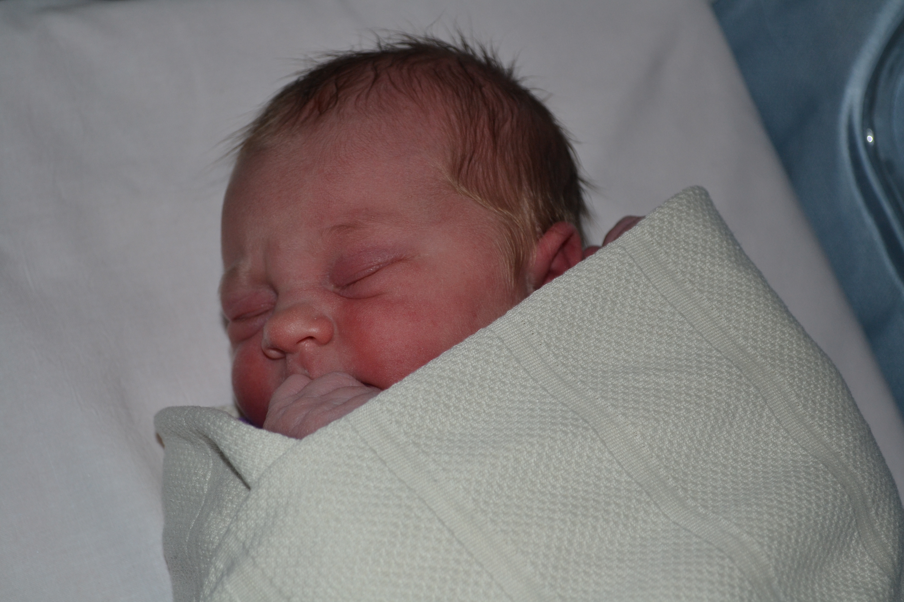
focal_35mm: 60
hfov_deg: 33.4
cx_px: 452
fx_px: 1507
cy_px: 301
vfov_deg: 22.6
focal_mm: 40
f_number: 5.3
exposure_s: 1/60
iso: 500
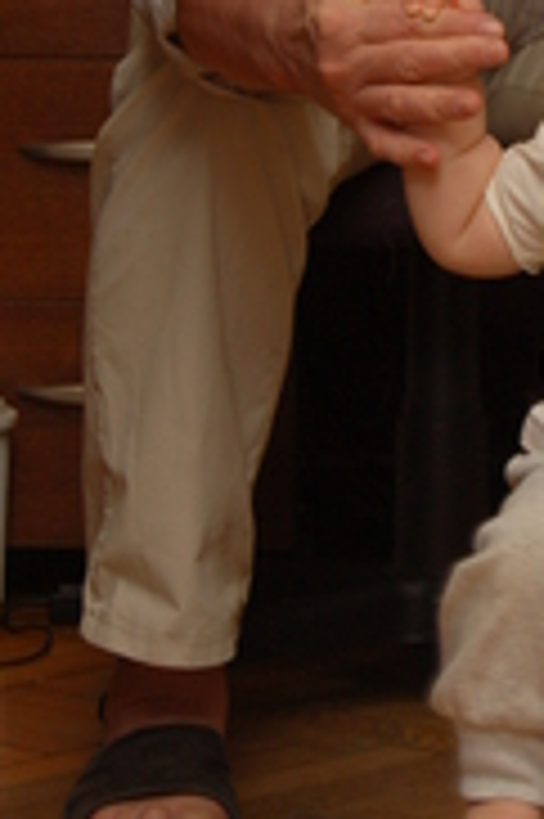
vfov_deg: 11.9
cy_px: 58
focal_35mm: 171
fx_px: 3883
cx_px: 542
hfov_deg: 8.0
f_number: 5.3
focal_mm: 46
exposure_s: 1/60
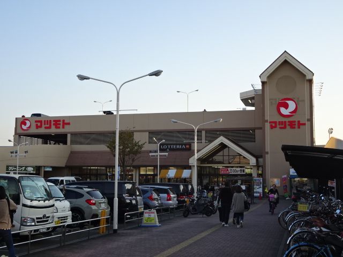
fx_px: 436
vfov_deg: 32.9
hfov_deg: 42.9
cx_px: 172
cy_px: 128
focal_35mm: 44
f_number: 4.5
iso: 80
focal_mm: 7.58
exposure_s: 1/250
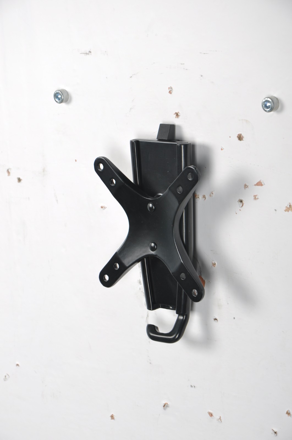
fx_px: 1922
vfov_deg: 13.1
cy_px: 220
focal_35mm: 158
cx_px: 146
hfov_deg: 8.7
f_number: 11
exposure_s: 1/125
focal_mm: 105
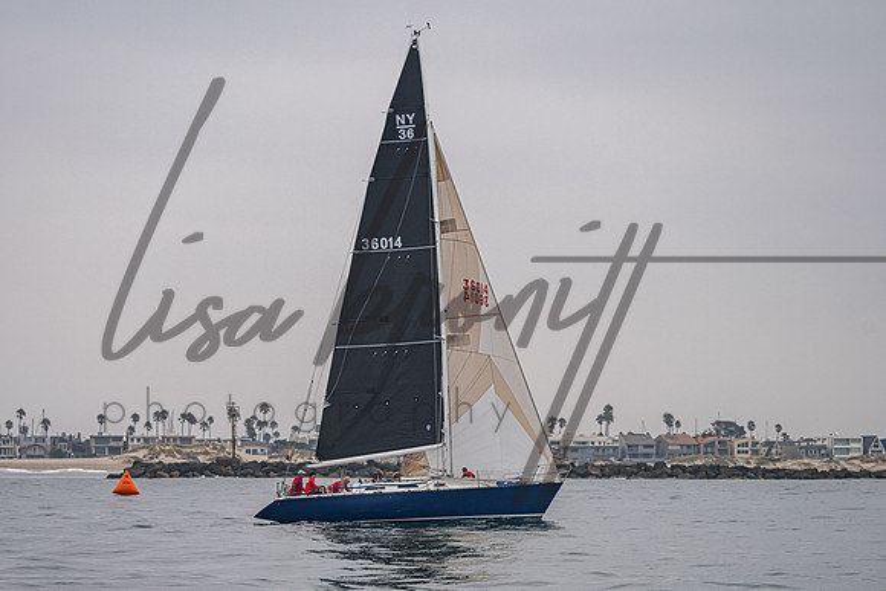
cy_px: 326
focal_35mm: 175
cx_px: 415
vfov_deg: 7.9
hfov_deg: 11.8
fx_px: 4304
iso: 400
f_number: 5.6
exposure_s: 1/4000
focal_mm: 145
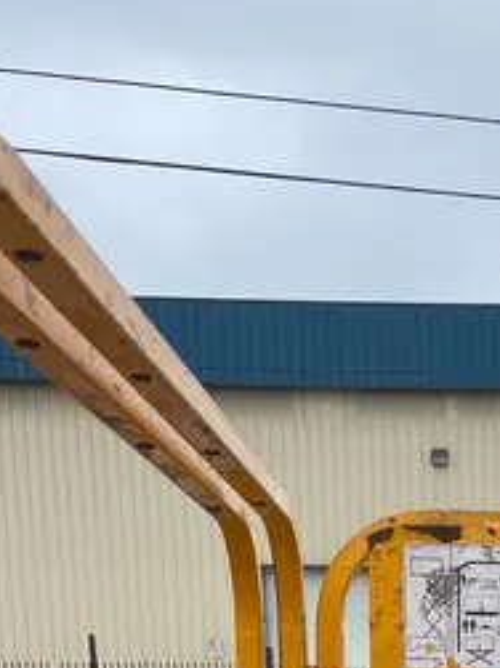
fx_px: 1465
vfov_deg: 22.4
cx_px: 593
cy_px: 917
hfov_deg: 18.4
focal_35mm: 76
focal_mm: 4.25
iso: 32
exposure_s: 1/1316
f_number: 1.8
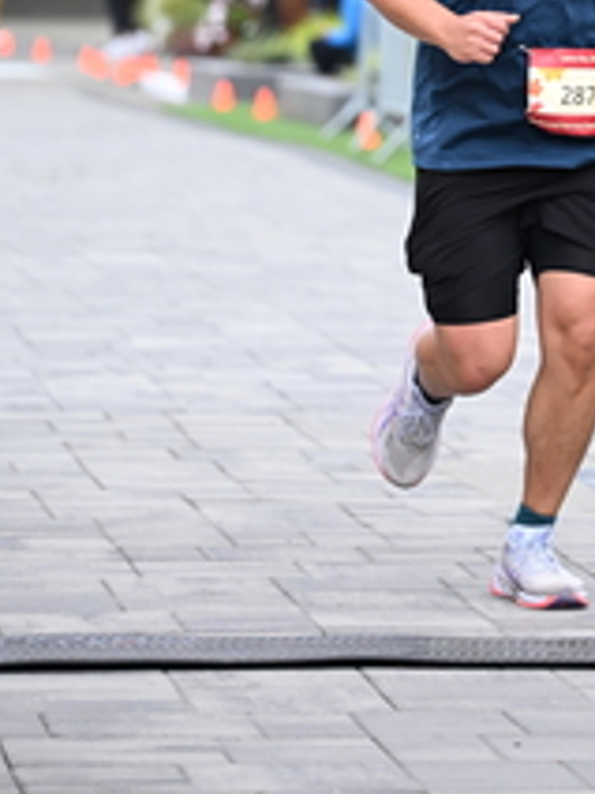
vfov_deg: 7.2
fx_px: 6280
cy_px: -165
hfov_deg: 5.4
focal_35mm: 274
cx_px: 642
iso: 640
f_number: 2.8
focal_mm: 110
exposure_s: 1/1250
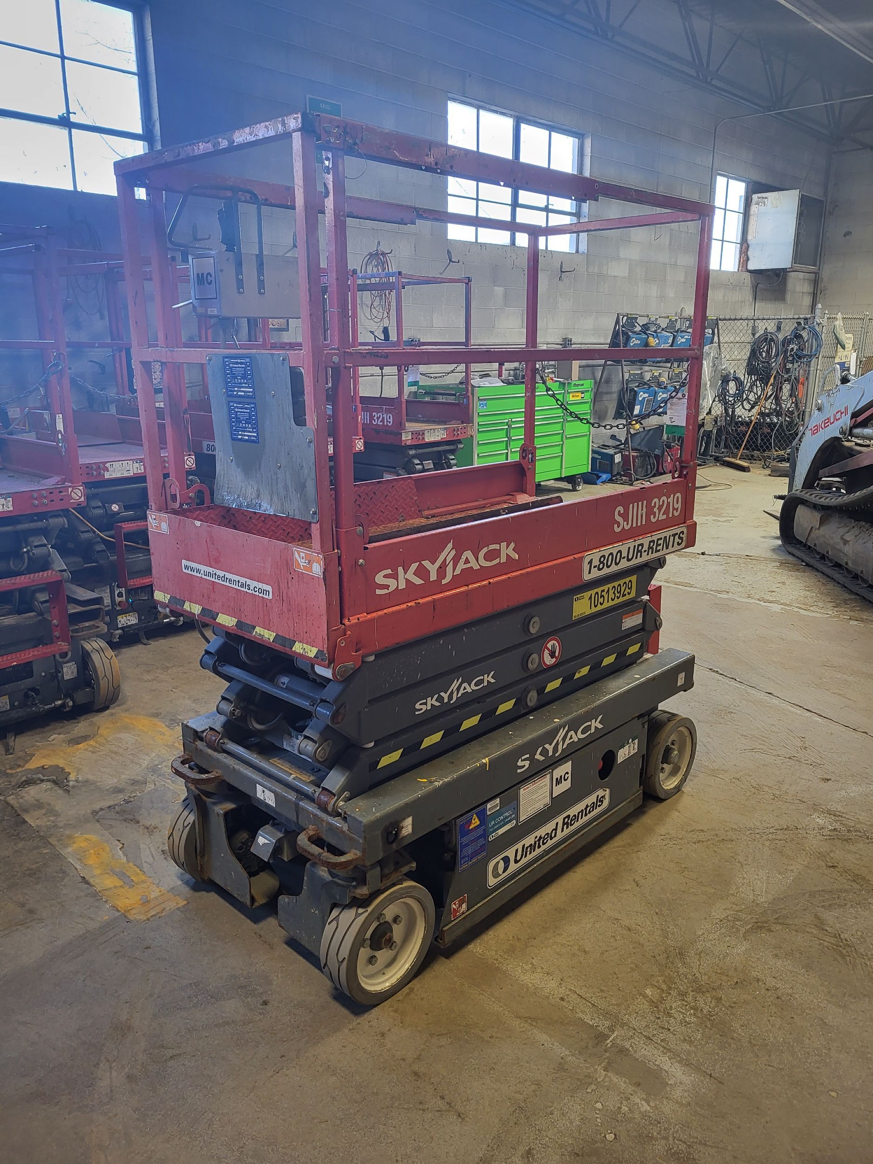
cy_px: 582
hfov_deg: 53.1
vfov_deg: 67.3
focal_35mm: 26
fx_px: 874
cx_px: 436
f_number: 1.8
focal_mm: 5.4
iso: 160
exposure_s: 1/60
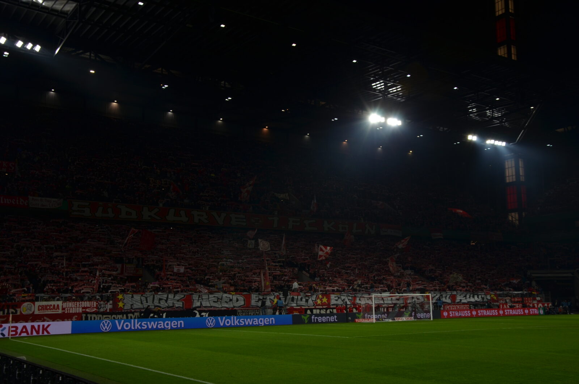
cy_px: 192
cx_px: 290
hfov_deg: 51.4
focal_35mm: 38
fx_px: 602
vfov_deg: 35.3
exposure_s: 1/160
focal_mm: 25
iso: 200
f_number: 6.3
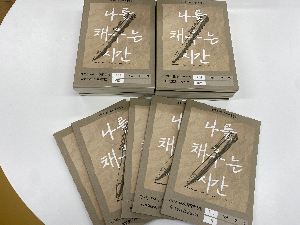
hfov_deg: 67.3
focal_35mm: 26
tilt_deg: -69.3
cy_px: 112
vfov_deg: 53.1
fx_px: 225
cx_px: 150
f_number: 1.8
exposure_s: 1/120
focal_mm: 4.25
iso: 32
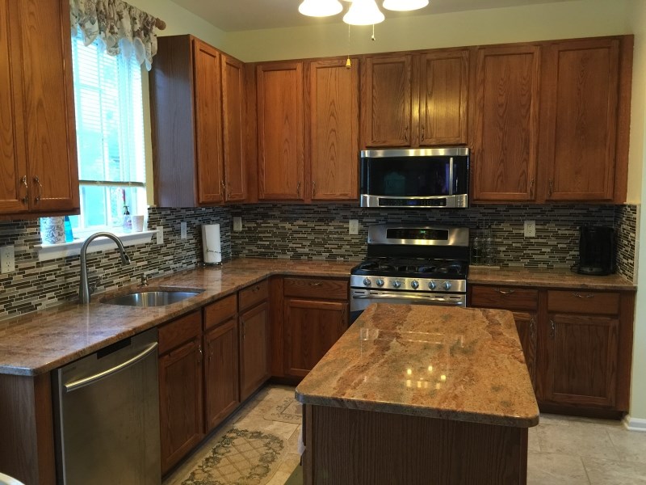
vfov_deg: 48.2
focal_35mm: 29
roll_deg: -1.1
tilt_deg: -6.9
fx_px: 541
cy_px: 242
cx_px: 323
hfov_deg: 61.7
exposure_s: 1/15
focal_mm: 4.15
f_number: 2.2
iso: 100
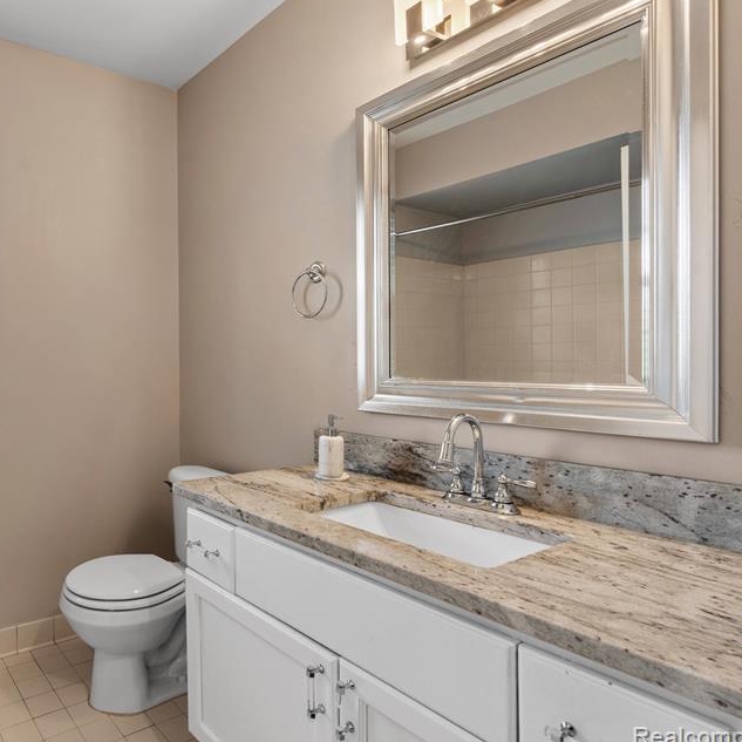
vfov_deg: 69.6
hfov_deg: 63.7
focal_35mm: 22
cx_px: 151
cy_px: 355
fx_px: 534
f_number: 9
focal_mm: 16
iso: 200
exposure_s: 1/1.67
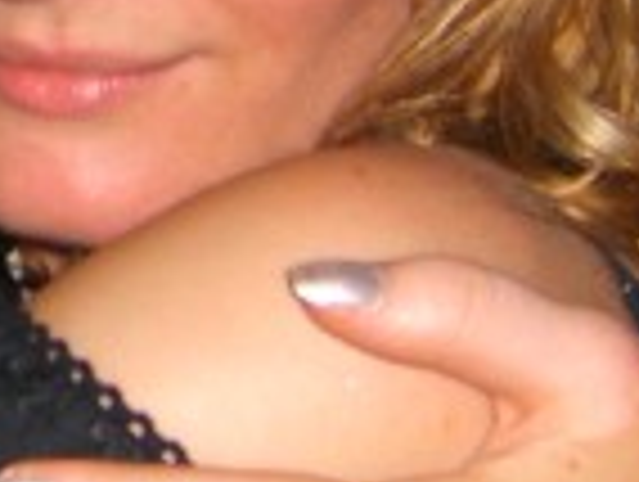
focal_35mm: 214
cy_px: -113
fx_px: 3957
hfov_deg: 9.0
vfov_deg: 6.9
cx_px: -306
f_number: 2.8
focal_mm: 7.9
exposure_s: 1/60
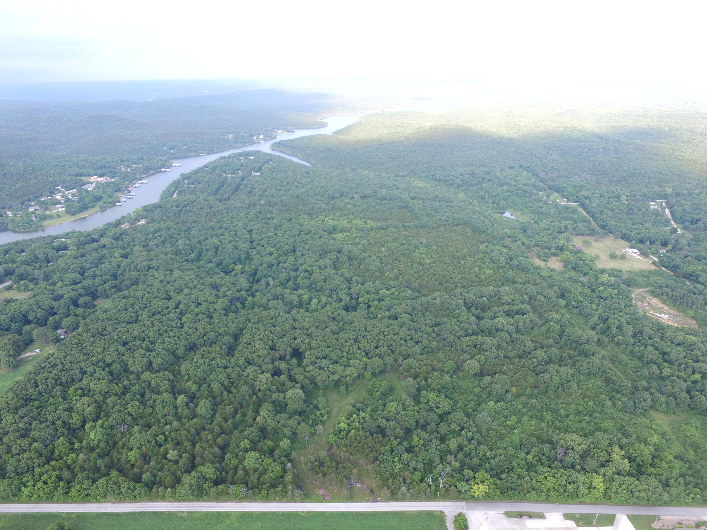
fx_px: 408
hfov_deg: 81.7
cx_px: 354
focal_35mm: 20
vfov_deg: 66.0
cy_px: 265
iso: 134
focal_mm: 3.61
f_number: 2.8
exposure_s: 1/100
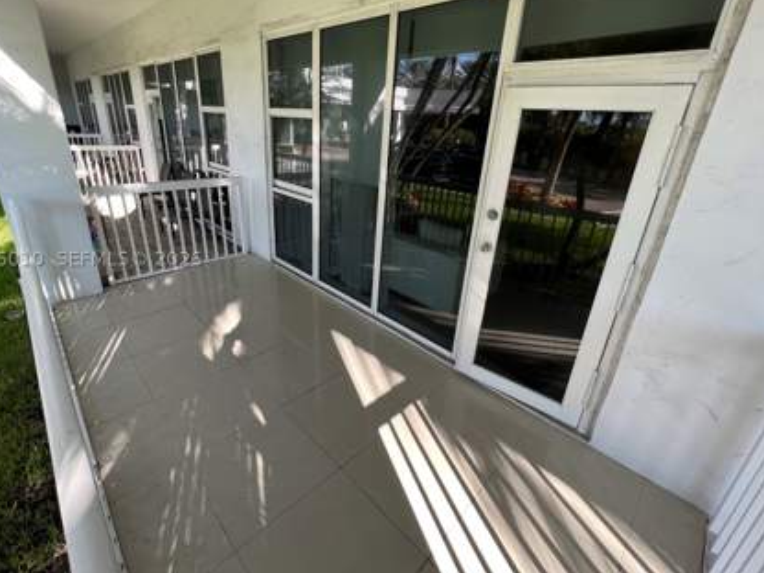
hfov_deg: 98.1
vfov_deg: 81.5
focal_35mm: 15
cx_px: 371
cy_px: 259
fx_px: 331
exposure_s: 1/134
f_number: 1.8
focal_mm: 1.57
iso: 32
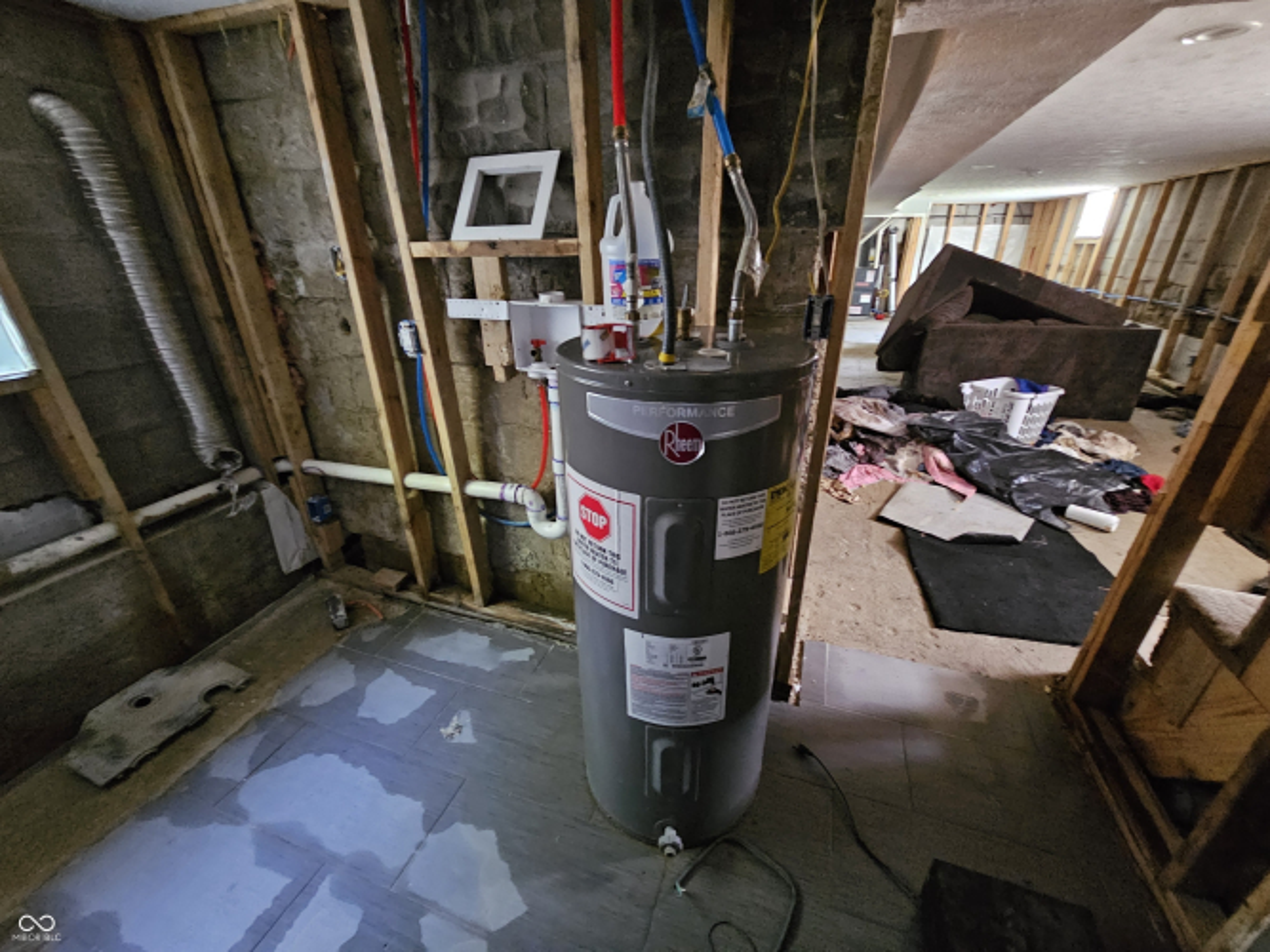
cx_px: 635
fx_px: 477
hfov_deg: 106.2
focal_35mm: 13
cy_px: 476
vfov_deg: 89.9
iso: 1250
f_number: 2.2
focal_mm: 2.2
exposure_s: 1/24
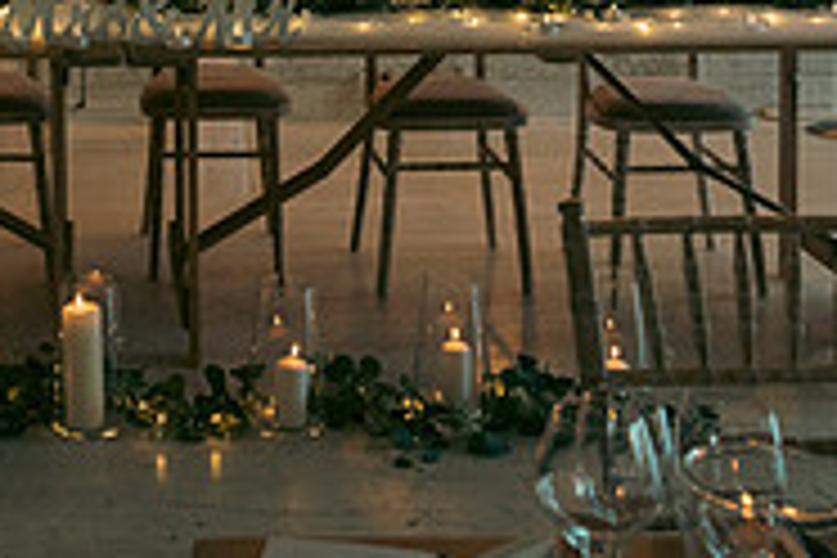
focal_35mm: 75
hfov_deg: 26.1
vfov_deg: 16.5
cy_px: -281
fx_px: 1744
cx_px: 90
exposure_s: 1/200
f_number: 5.6
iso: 1600
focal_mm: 24
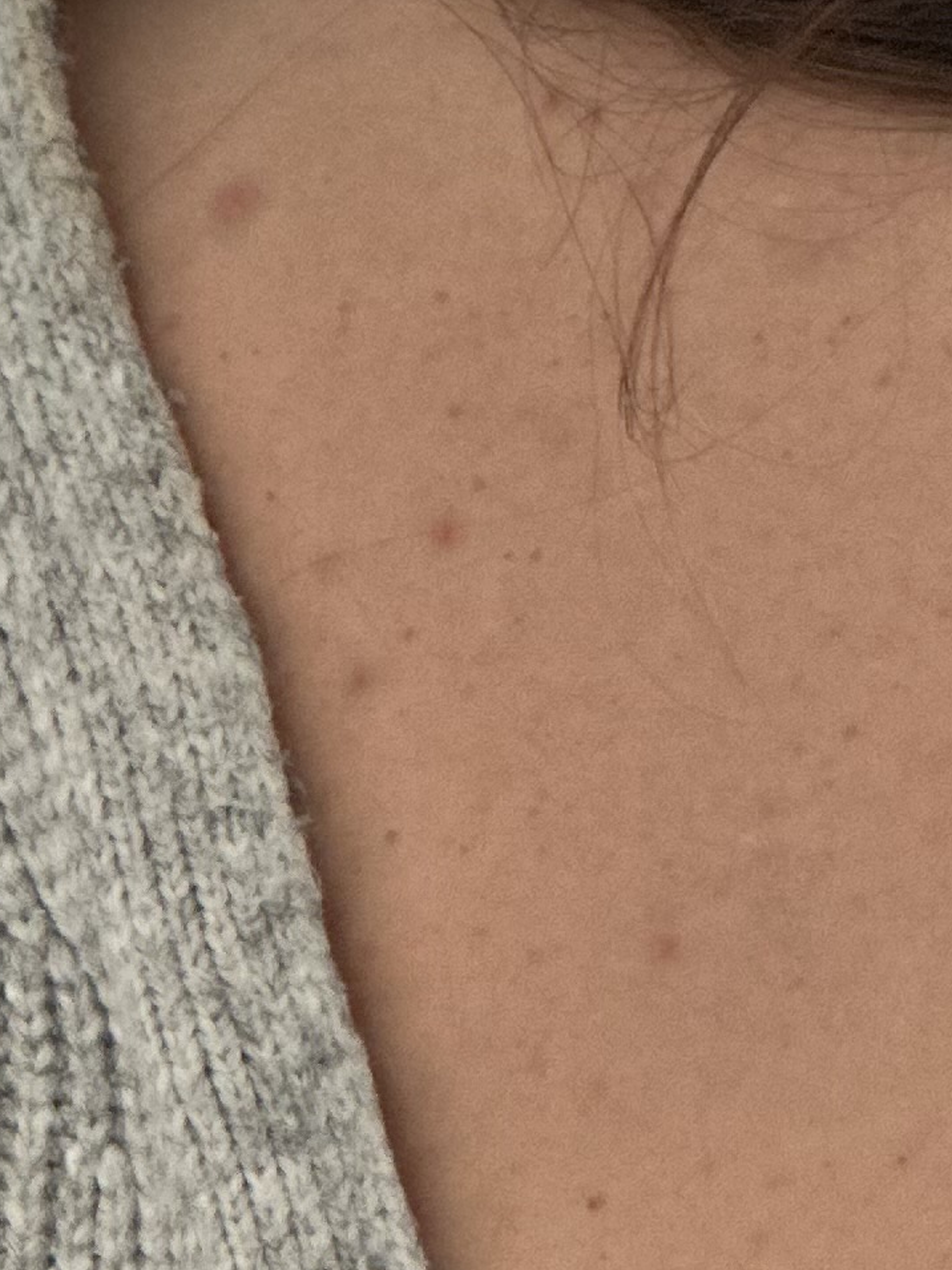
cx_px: 1439
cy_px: 1537
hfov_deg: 4.5
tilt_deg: -18.6
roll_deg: -0.9
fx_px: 11920
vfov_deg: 6.1
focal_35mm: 325
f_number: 2.8
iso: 200
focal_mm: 9
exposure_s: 1/40
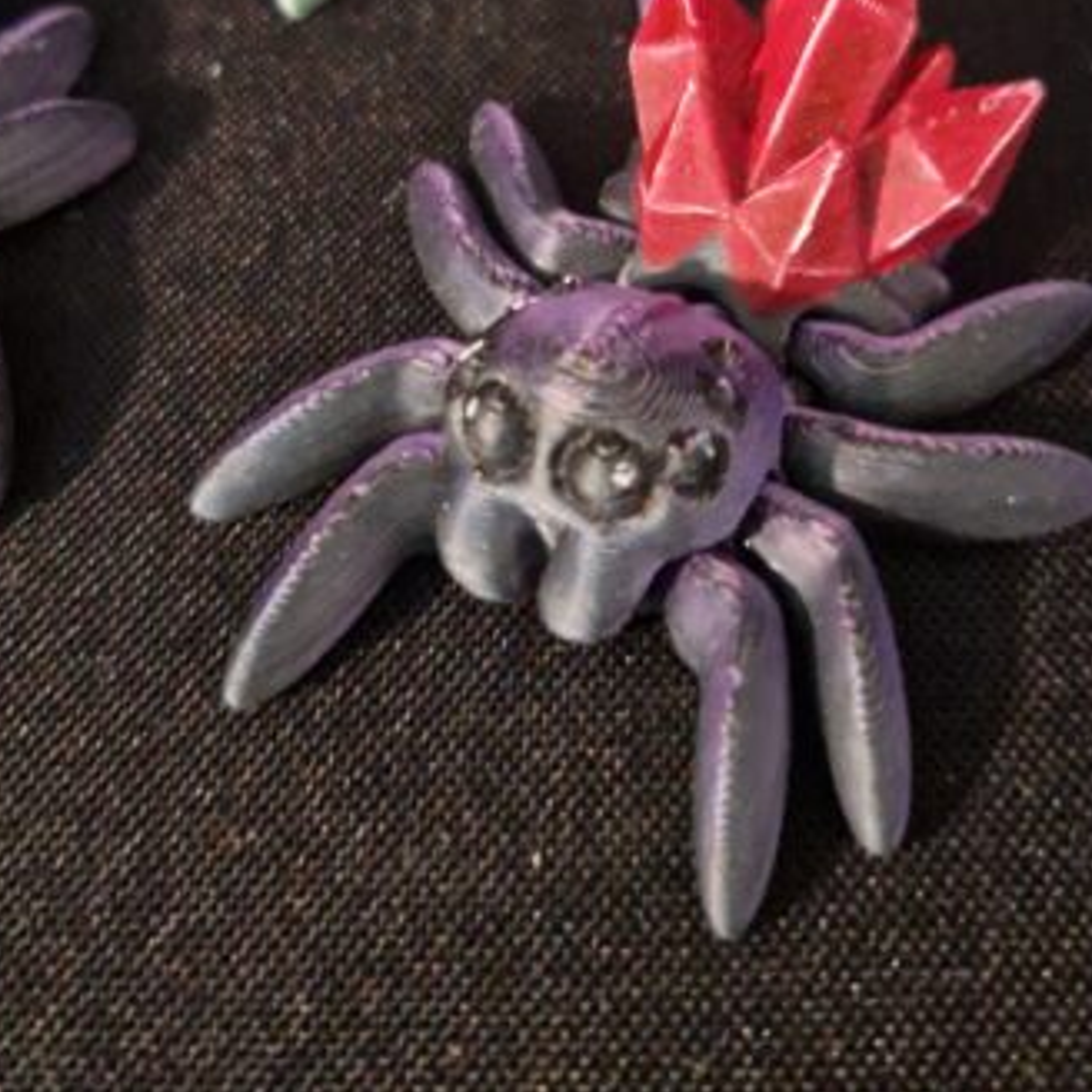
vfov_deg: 47.0
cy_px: 211
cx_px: 616
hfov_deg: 49.6
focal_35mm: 33
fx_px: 1178
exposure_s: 1/17
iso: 800
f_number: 1.8
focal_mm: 5.4
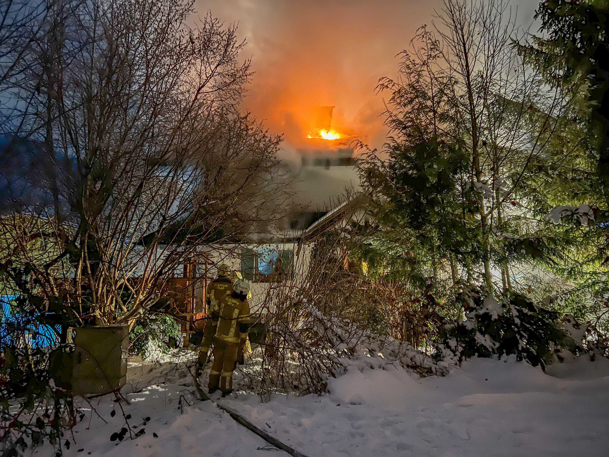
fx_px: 457
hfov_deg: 67.3
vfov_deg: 53.1
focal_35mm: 26
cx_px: 304
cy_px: 228
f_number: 1.5
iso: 800
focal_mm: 5.7
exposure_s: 1/9
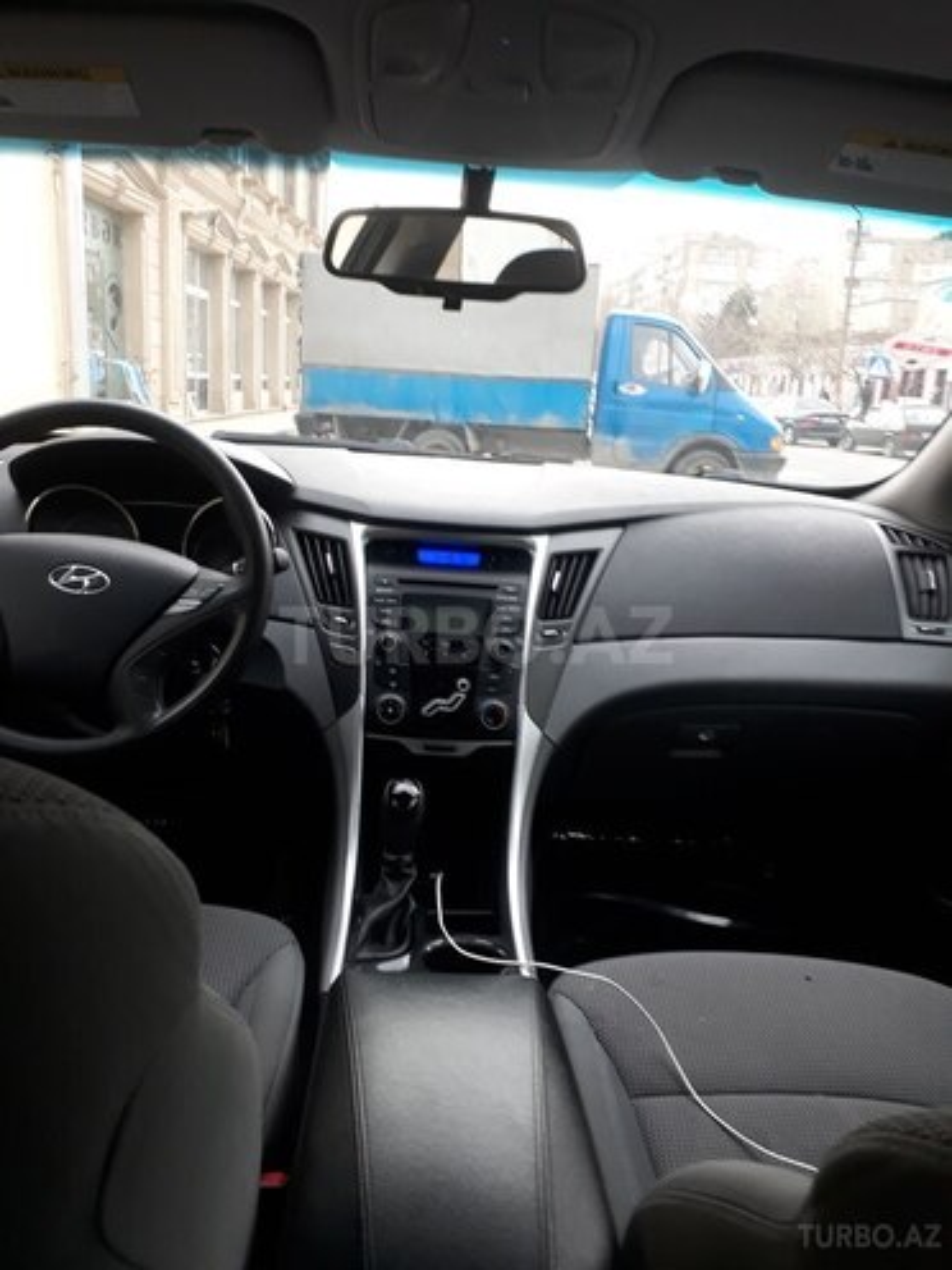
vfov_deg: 65.3
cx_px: 476
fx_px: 990
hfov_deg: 51.4
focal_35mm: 27
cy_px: 635
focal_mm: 3.6
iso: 80
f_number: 1.9
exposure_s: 1/33
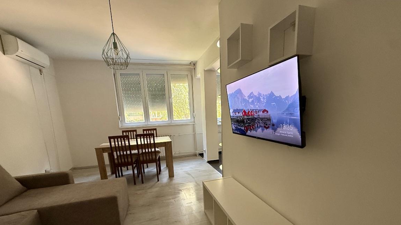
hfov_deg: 99.4
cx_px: 204
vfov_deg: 65.7
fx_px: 170
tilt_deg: -9.6
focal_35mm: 16
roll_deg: +2.8
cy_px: 145
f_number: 2.2
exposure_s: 1/60
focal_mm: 2.22
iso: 400
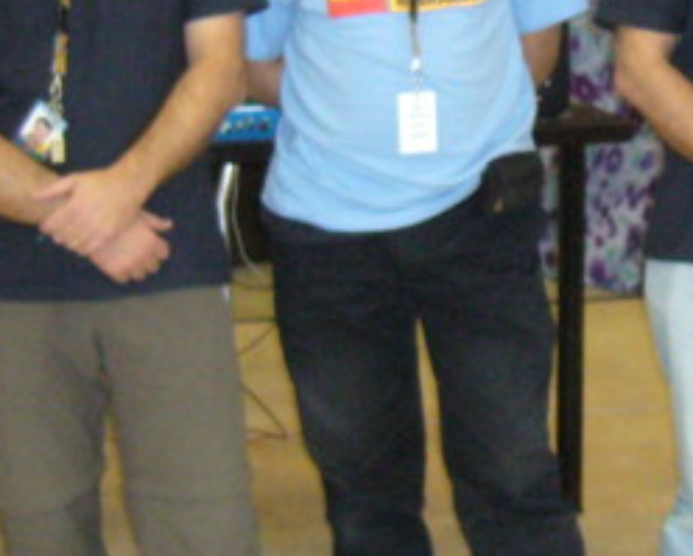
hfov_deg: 17.2
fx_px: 2259
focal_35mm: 110
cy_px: 39
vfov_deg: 13.9
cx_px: 592
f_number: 2.8
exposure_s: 1/30
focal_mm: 5.8
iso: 400
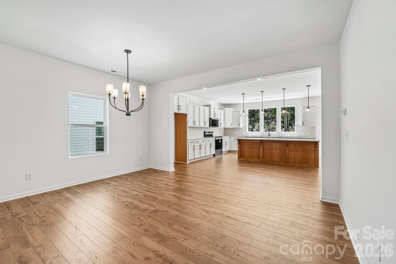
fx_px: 165
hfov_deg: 100.4
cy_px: 132
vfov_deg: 77.3
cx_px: 198
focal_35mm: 15
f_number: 8
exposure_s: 1/30
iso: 320
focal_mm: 10
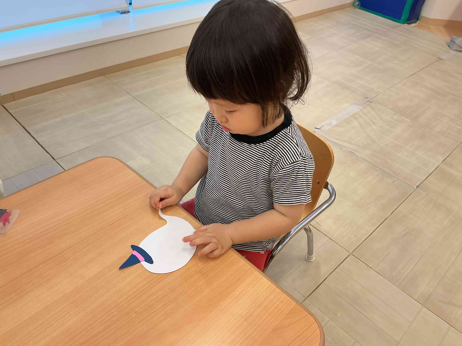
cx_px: 231
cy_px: 173
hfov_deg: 61.7
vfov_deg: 48.2
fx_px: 387
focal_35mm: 29
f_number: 1.8
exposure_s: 1/120
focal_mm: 3
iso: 64
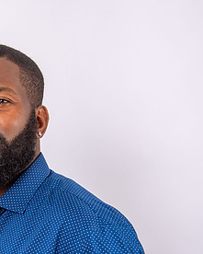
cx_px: -29
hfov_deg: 20.4
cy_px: 162
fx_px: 533
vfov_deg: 26.7
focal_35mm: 71
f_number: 9
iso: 125
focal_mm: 36
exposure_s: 1/250
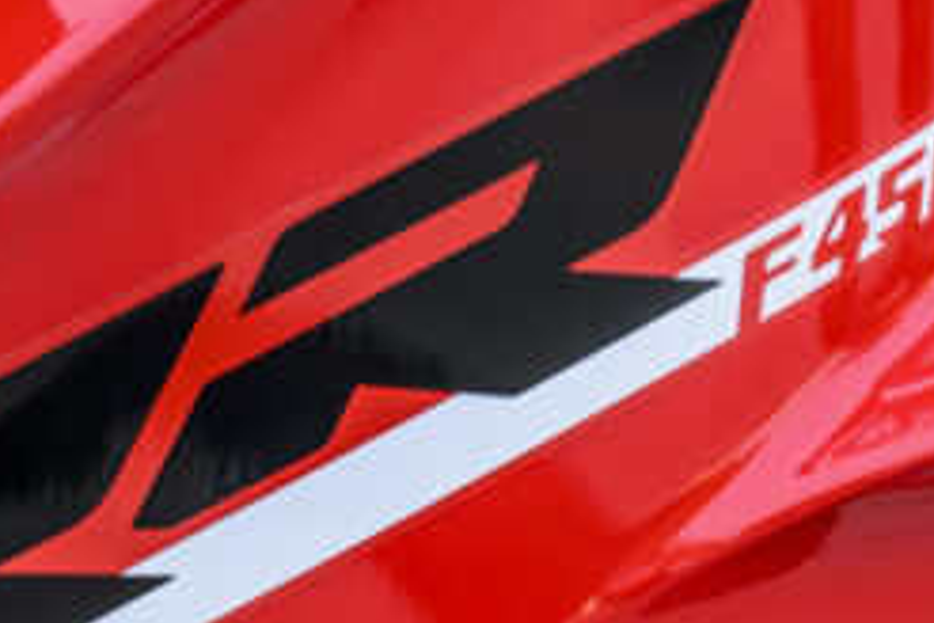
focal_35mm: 262
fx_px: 6797
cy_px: 131
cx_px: 771
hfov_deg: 7.8
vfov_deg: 5.2
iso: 500
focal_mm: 63
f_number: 9
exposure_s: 1/13
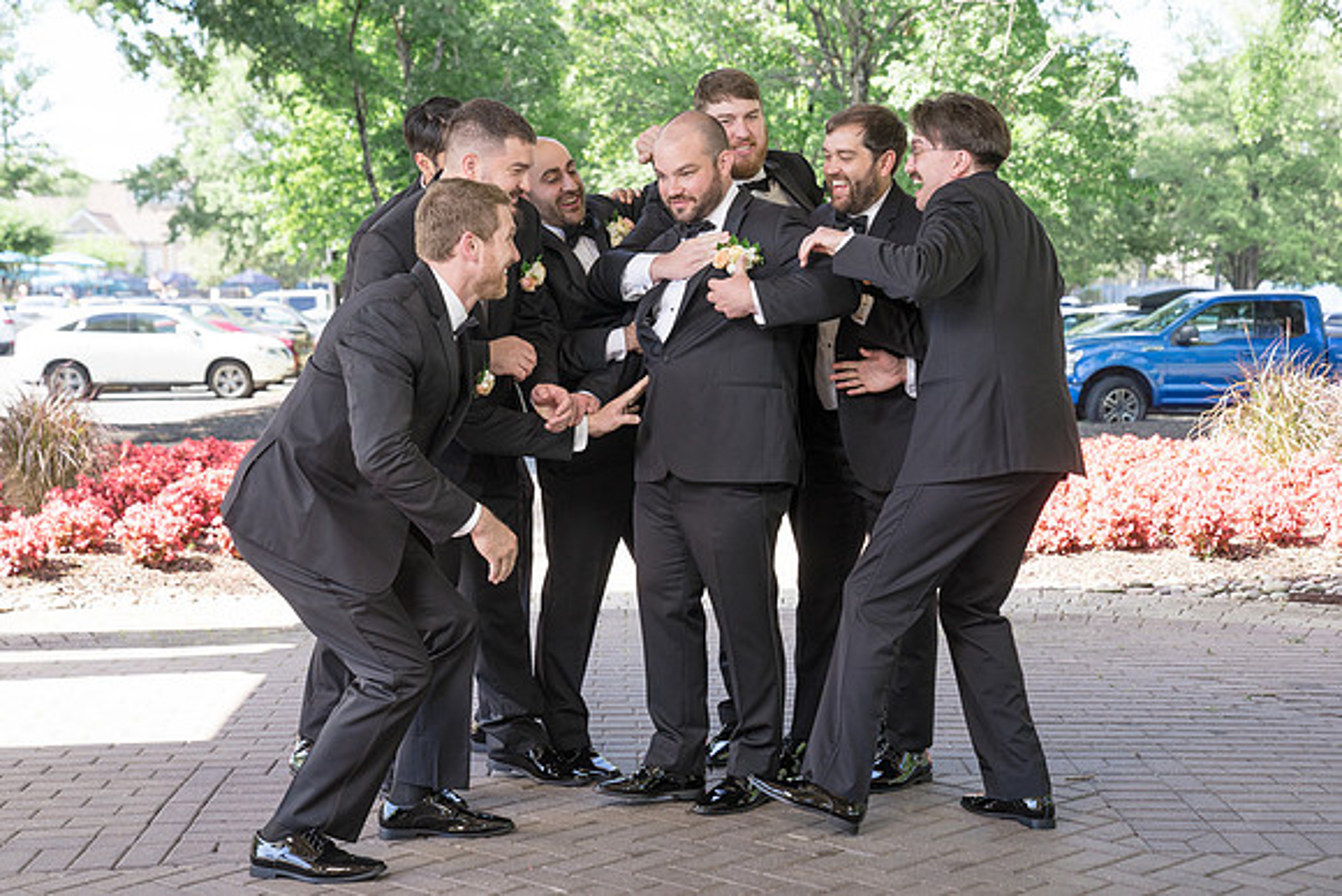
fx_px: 2209
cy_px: 468
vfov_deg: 22.9
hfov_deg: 33.8
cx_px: 704
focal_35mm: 59
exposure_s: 1/250
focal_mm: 56
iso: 250
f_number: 4
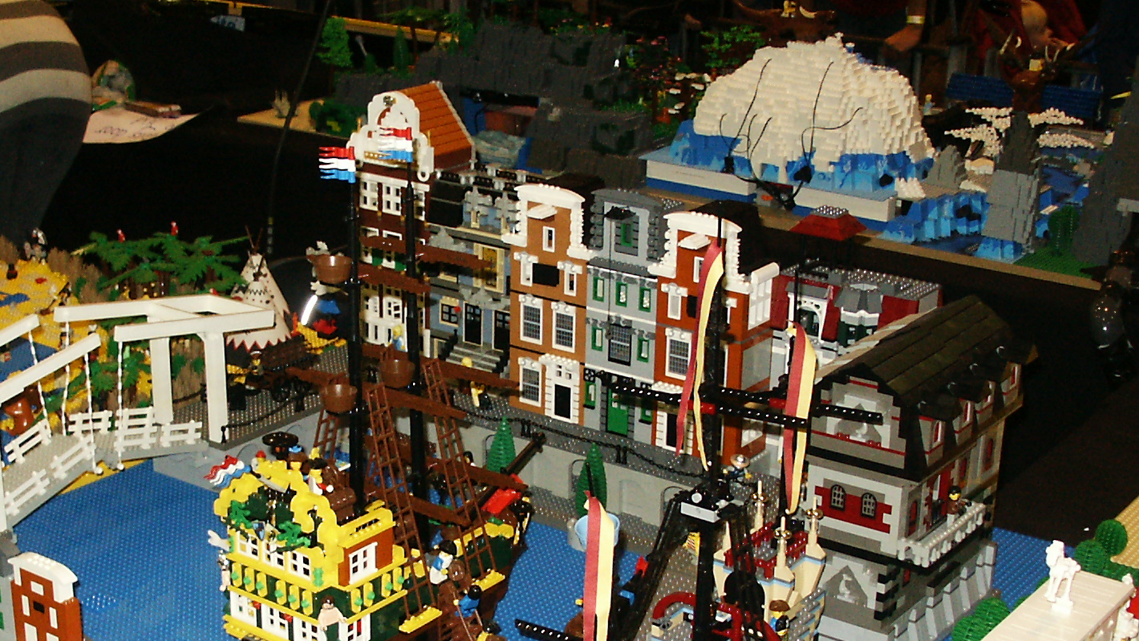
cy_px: 412
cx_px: 424
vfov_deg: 19.7
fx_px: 1842
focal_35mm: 61
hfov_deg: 34.2
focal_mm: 7.18
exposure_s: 1/45
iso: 200
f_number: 3
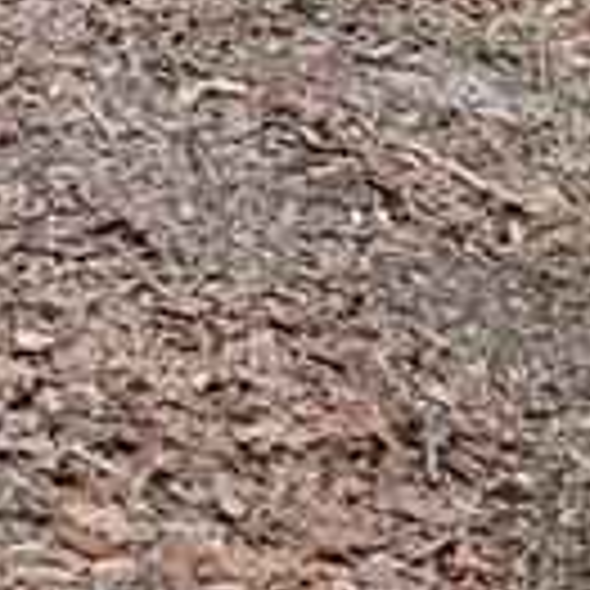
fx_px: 3587
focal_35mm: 186
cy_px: -932
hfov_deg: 9.1
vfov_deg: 8.4
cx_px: -333
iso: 40
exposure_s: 1/180
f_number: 1.8
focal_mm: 5.4
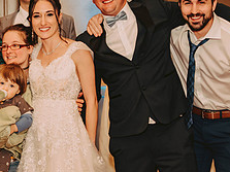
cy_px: 59
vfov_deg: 13.4
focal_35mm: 110
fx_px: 730
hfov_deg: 17.7
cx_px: 41
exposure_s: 1/60
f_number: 2.8
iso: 500
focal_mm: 44
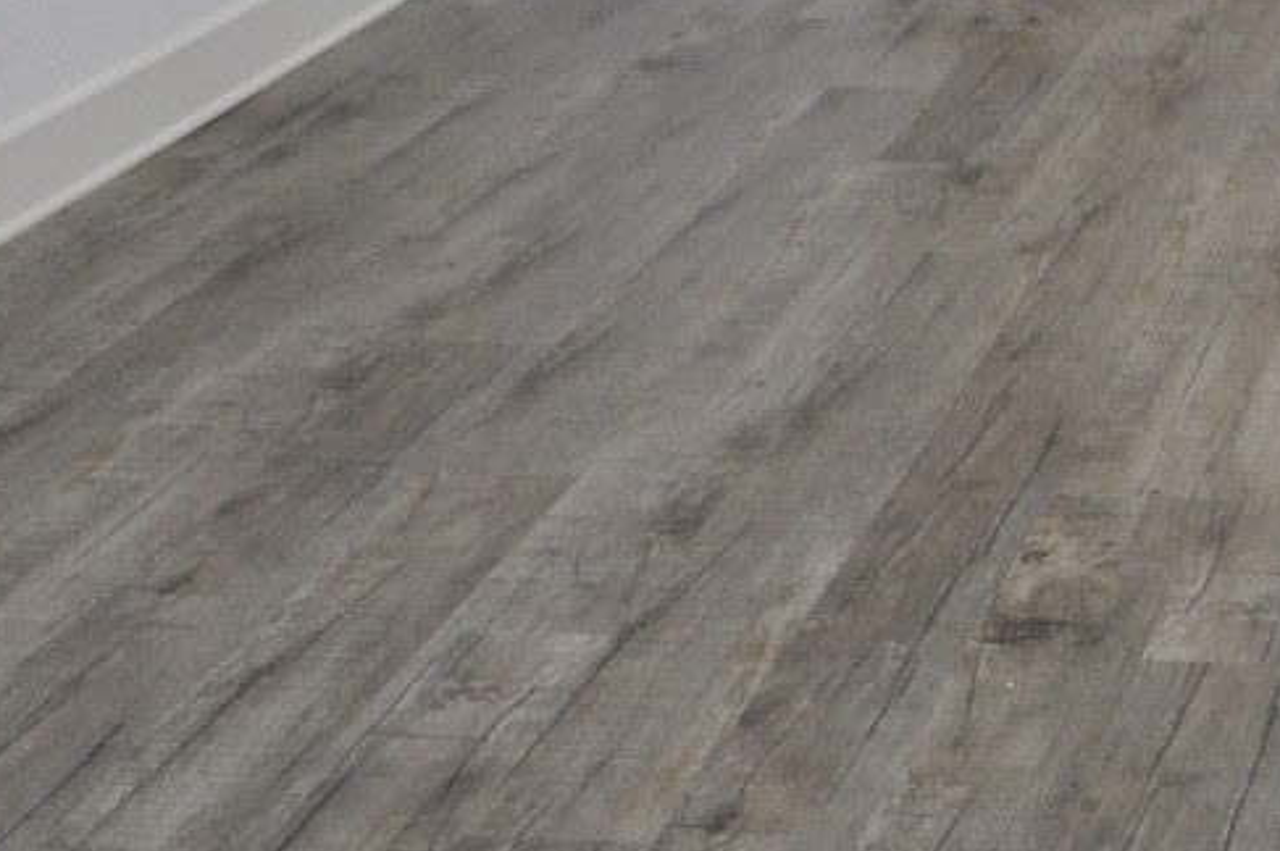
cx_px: 1816
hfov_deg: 24.9
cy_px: -473
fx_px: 2345
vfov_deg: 18.1
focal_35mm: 66
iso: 400
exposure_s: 1/60
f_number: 4
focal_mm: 10
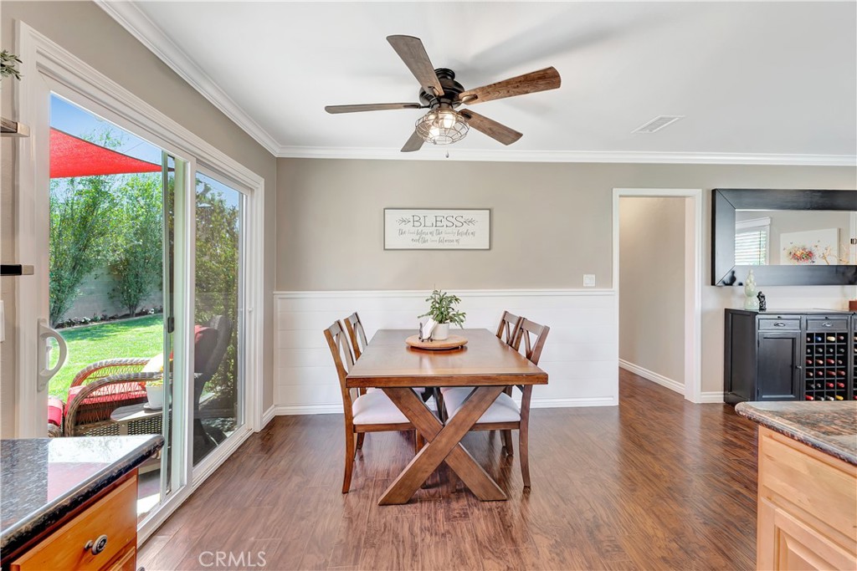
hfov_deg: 100.4
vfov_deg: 77.3
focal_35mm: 15
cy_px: 286
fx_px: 357
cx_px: 428
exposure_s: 1/10
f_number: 5.6
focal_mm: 10
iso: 100
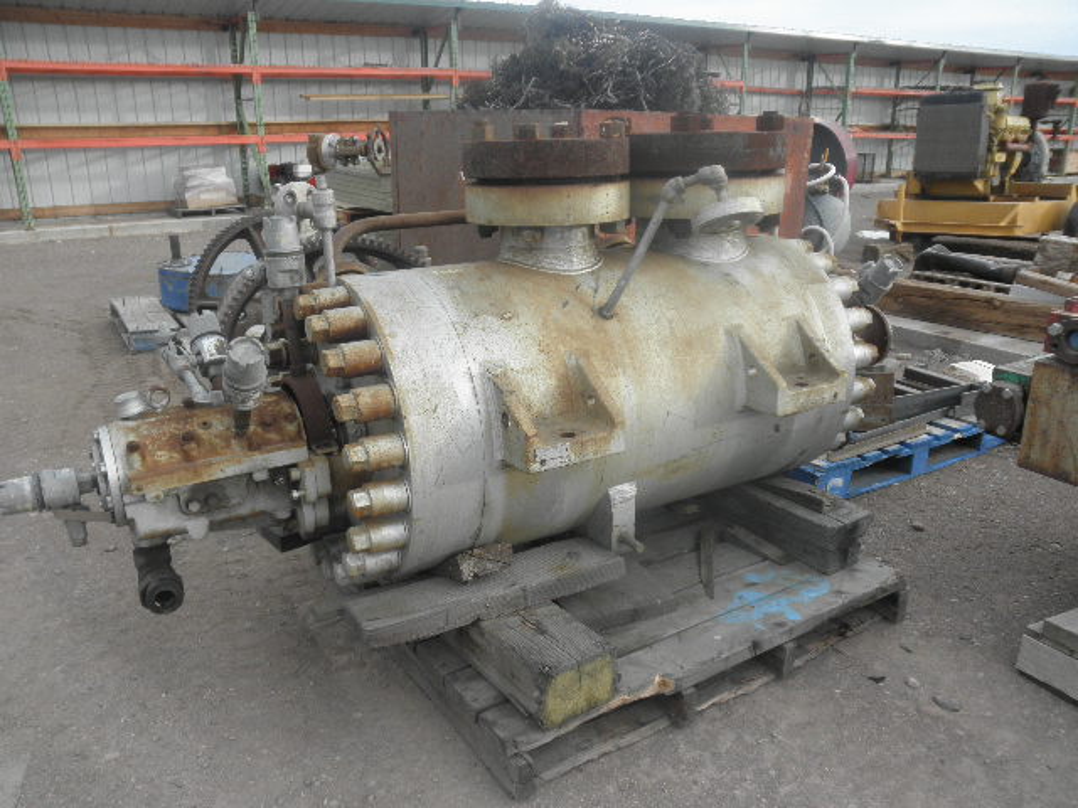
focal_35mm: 28
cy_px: 404
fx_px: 872
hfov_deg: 63.4
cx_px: 539
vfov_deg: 49.7
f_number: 3
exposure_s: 1/160
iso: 64
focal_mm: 5
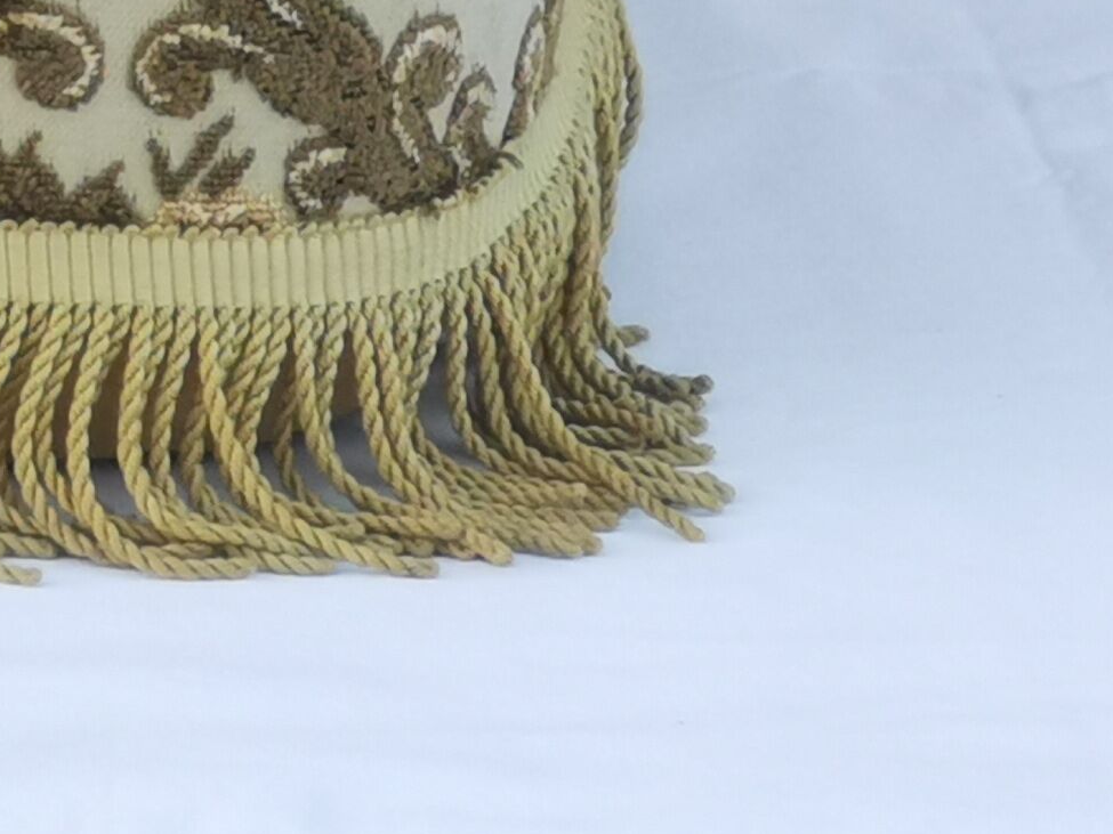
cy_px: -529
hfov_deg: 5.0
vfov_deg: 3.8
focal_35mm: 393
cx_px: -931
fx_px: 12634
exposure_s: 1/60
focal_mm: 7.48
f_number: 2.4
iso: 80
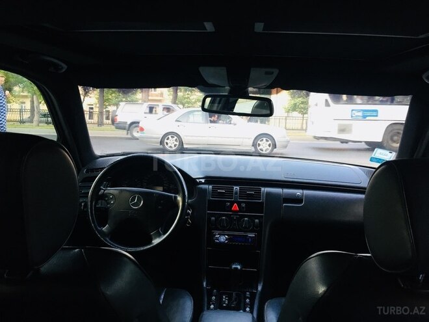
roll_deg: -2.8
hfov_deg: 61.7
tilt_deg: -6.2
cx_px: 214
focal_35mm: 29
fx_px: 359
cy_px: 161
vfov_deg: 48.2
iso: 64
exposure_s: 1/33
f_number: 2.2
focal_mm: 4.15
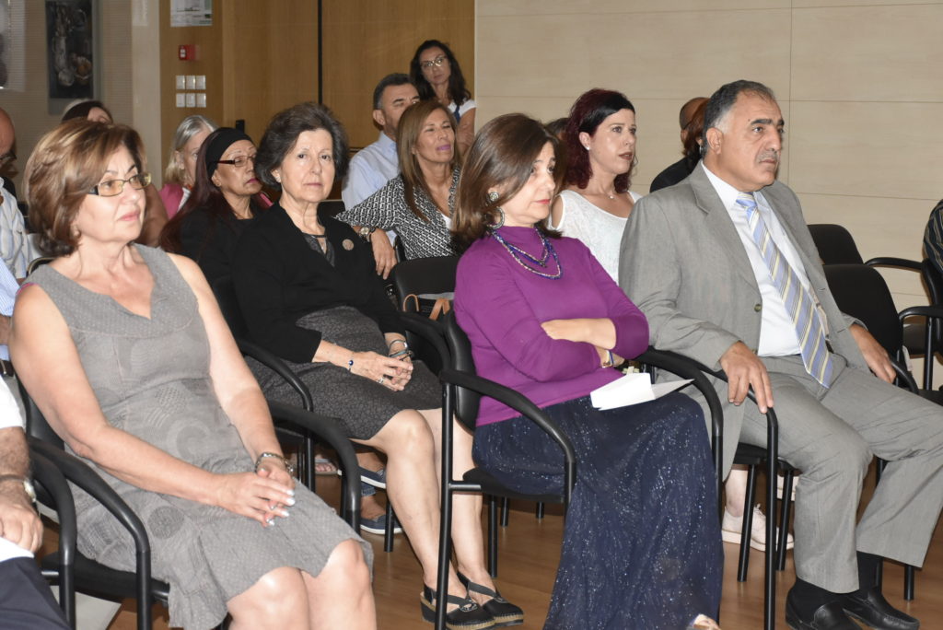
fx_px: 1887
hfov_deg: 28.1
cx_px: 472
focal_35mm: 72
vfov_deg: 19.0
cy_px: 315
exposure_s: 1/60
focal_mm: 48
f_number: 5.6
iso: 1600
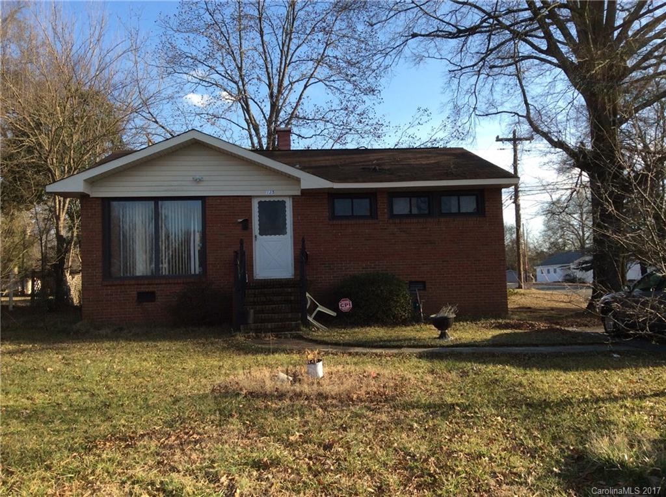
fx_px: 615
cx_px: 333
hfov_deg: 56.9
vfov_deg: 44.0
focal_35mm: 32
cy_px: 248
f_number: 2.4
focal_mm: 3.3
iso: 32
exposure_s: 1/590
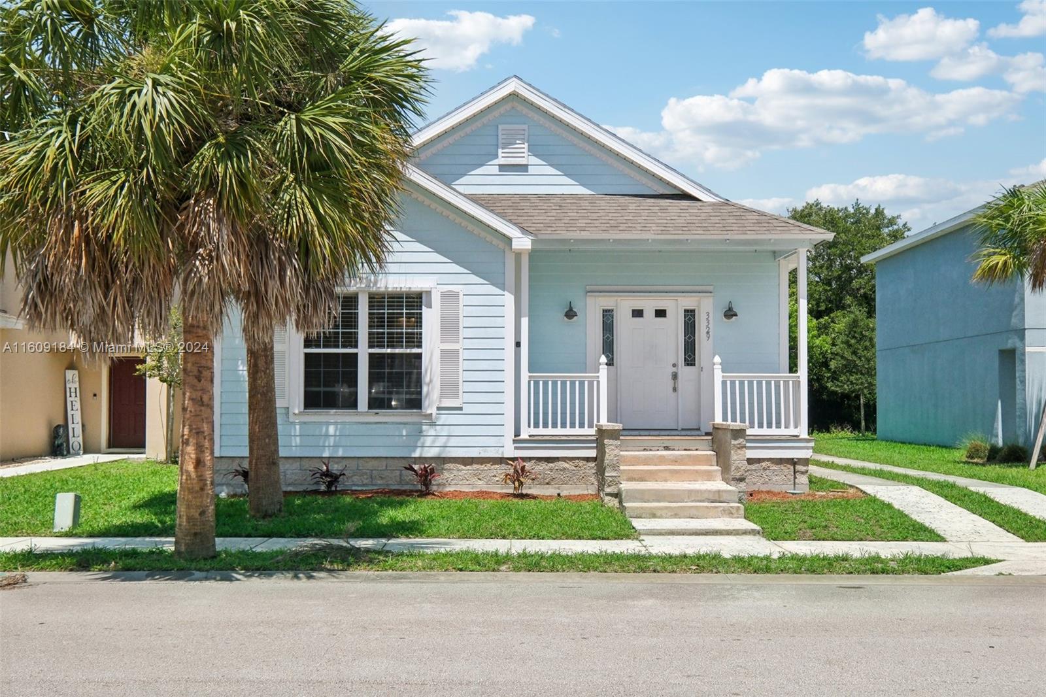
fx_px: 900
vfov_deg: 42.3
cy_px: 348
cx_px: 523
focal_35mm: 31
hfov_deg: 60.3
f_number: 8
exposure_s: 1/2500
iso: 1250
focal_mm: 20.9
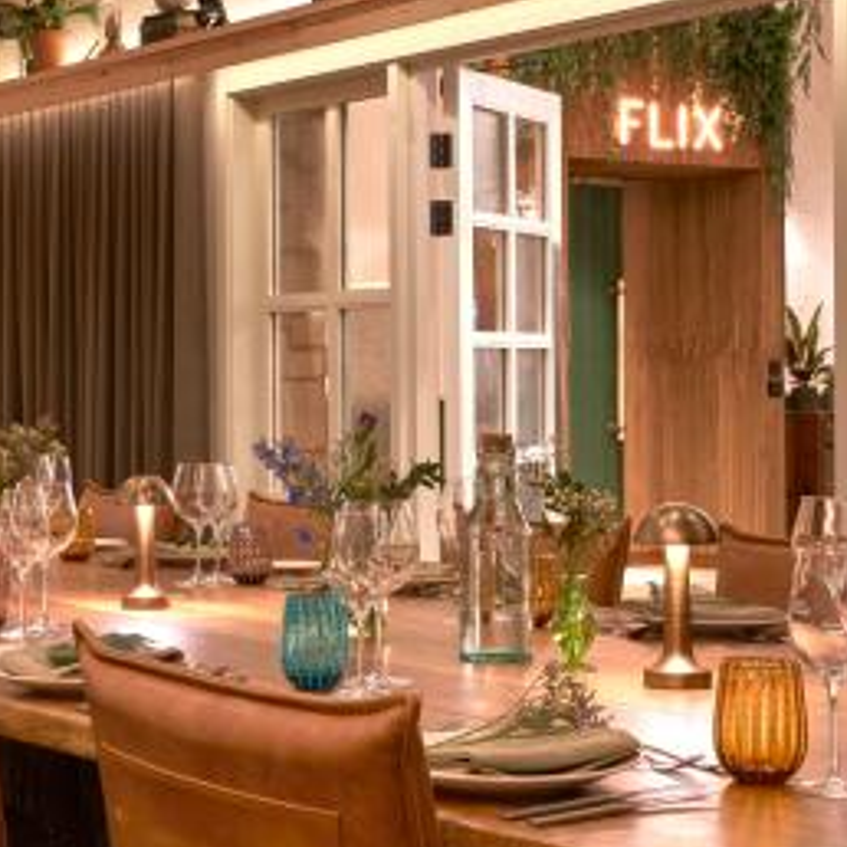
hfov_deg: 22.6
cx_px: 233
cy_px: 392
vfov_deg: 22.8
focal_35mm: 76
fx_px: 2104
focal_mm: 36
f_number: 16
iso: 100
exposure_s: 2
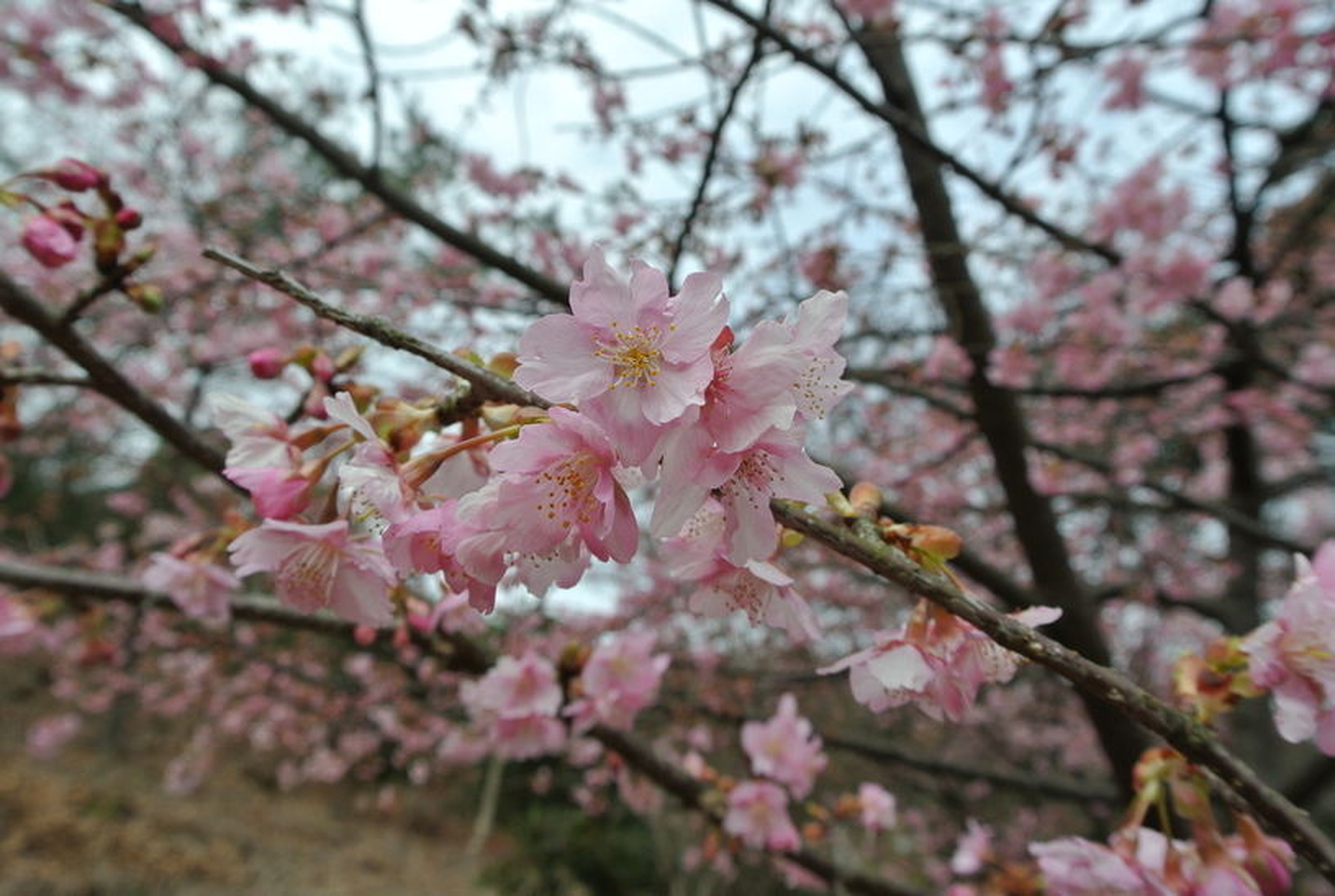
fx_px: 1189
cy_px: 448
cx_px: 668
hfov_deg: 58.6
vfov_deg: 41.3
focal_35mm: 32
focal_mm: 12.2
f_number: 5.6
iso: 100
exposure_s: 1/320
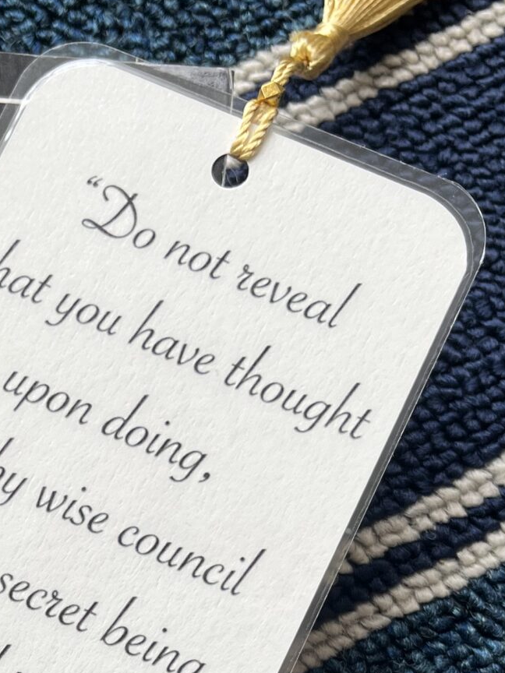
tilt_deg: -81.1
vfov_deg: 24.4
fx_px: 1498
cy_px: 646
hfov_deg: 18.4
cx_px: -57
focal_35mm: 77
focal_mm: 5.1
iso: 32
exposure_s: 1/122
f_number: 1.6
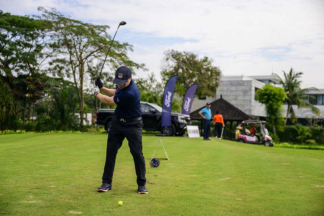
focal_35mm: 44
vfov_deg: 30.5
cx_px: 162
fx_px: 396
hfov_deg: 44.5
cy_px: 108
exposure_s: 1/4000
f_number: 2.8
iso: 360
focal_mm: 44
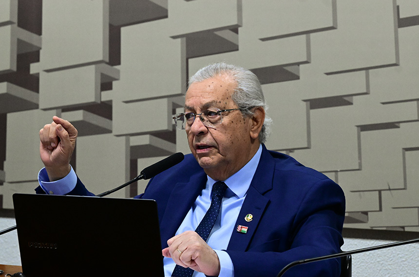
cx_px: 210
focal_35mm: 138
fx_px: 1603
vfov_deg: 9.9
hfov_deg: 14.9
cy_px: 138
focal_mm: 92
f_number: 6.3
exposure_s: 1/200
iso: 5000
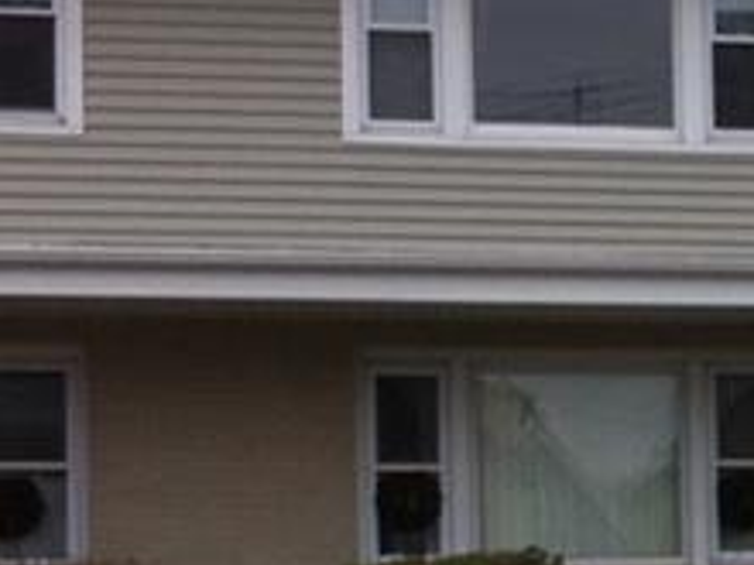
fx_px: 3550
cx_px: 1367
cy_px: 490
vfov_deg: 9.1
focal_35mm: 163
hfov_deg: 11.3
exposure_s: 1/219
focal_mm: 3.85
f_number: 2.8
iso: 80
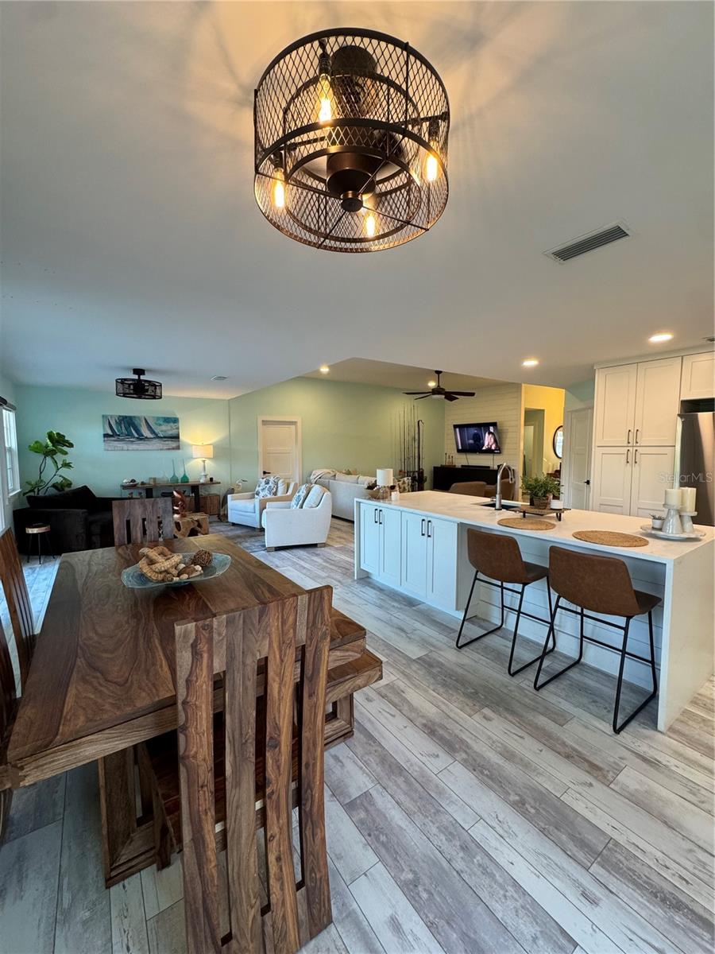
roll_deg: +1.0
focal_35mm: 14
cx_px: 358
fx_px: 386
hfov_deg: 85.7
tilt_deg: -4.9
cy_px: 477
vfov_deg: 102.1
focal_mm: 2.22
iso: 250
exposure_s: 1/120
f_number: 2.2
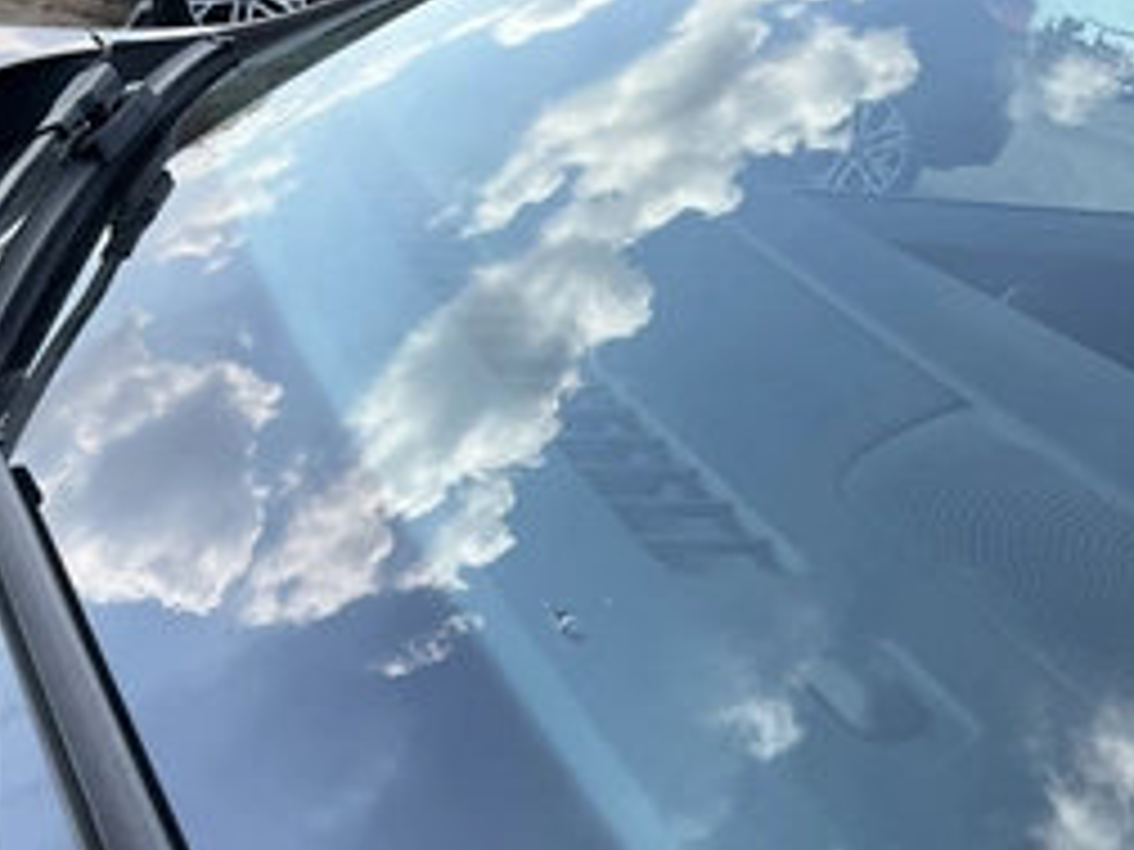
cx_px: 612
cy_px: 589
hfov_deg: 41.2
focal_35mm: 46
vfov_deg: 31.2
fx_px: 1507
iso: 25
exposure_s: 1/842
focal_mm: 3
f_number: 1.8
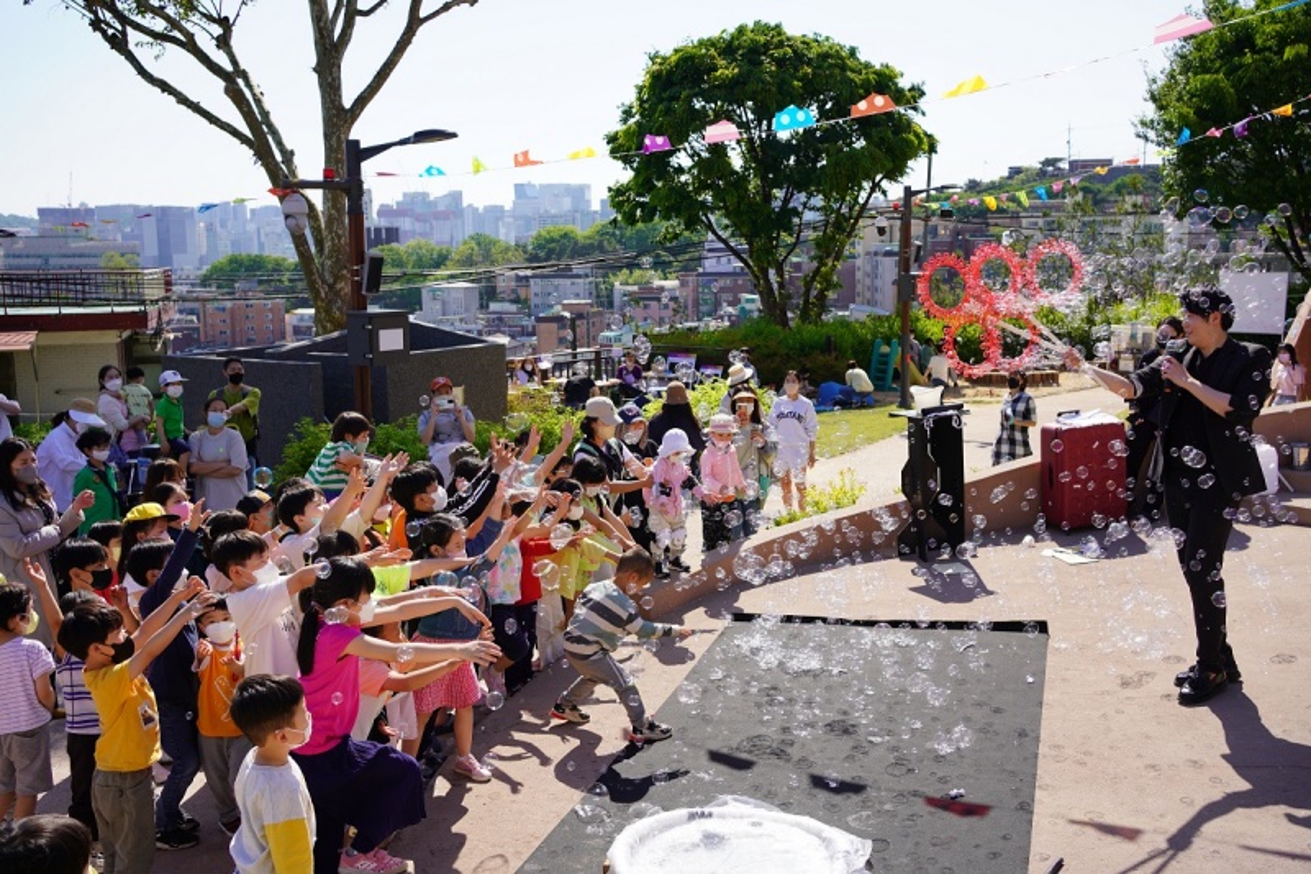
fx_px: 1274
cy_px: 437
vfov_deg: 37.8
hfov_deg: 54.4
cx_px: 656
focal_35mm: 35
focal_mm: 35
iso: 100
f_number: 5
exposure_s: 1/500
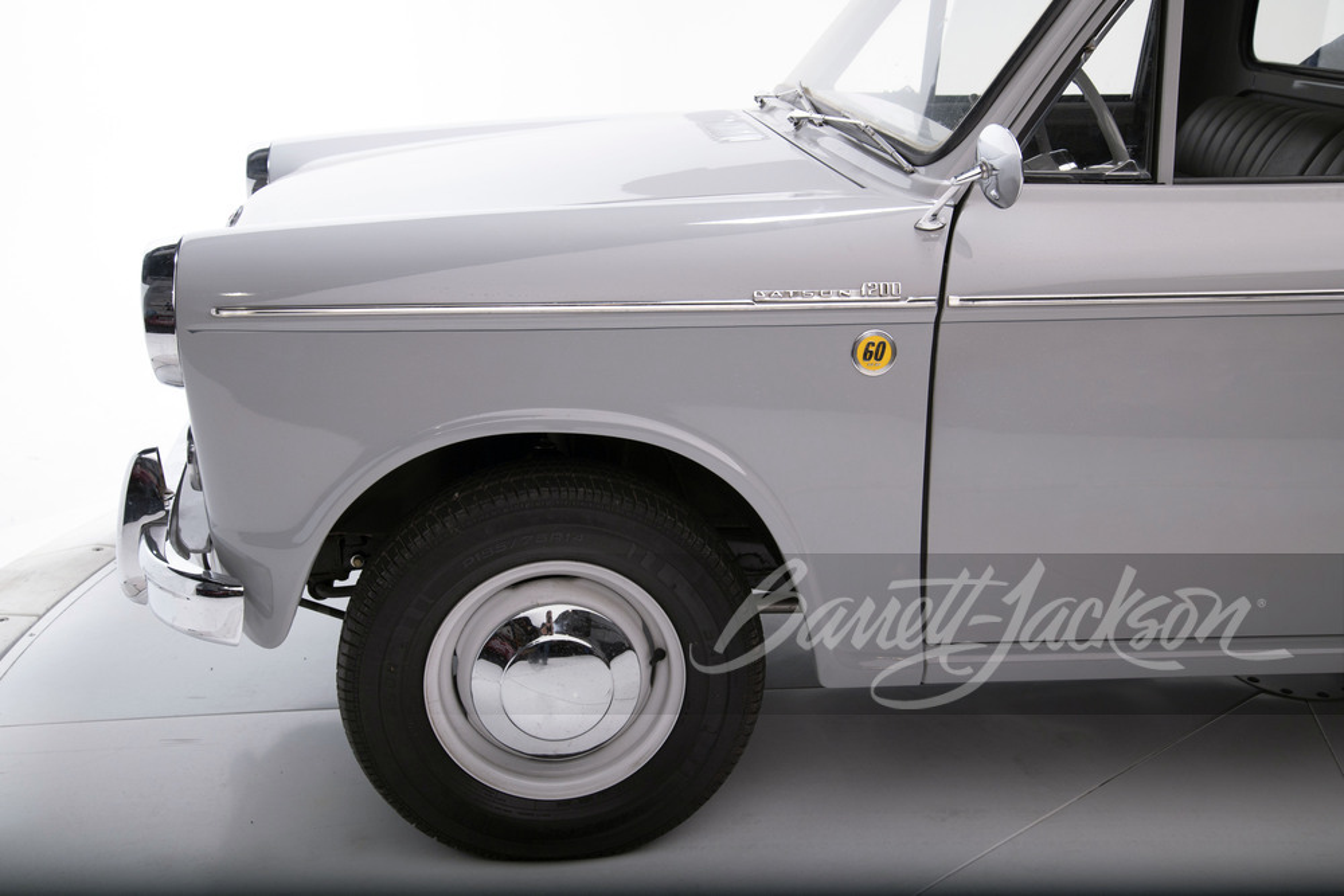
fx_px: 1643
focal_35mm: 44
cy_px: 448
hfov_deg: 44.5
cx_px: 672
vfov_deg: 30.5
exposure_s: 1/250
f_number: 9
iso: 500
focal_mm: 44
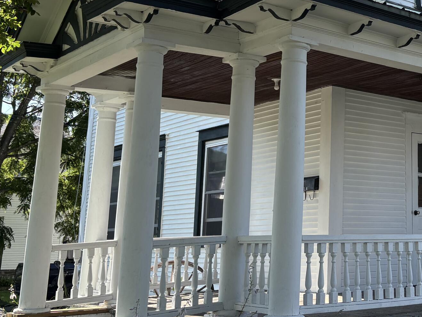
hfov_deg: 30.4
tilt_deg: +12.0
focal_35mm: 59
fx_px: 719
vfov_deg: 24.6
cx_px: 423
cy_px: 92
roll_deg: +1.4
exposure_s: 1/1364
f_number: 1.6
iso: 64
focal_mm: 5.96
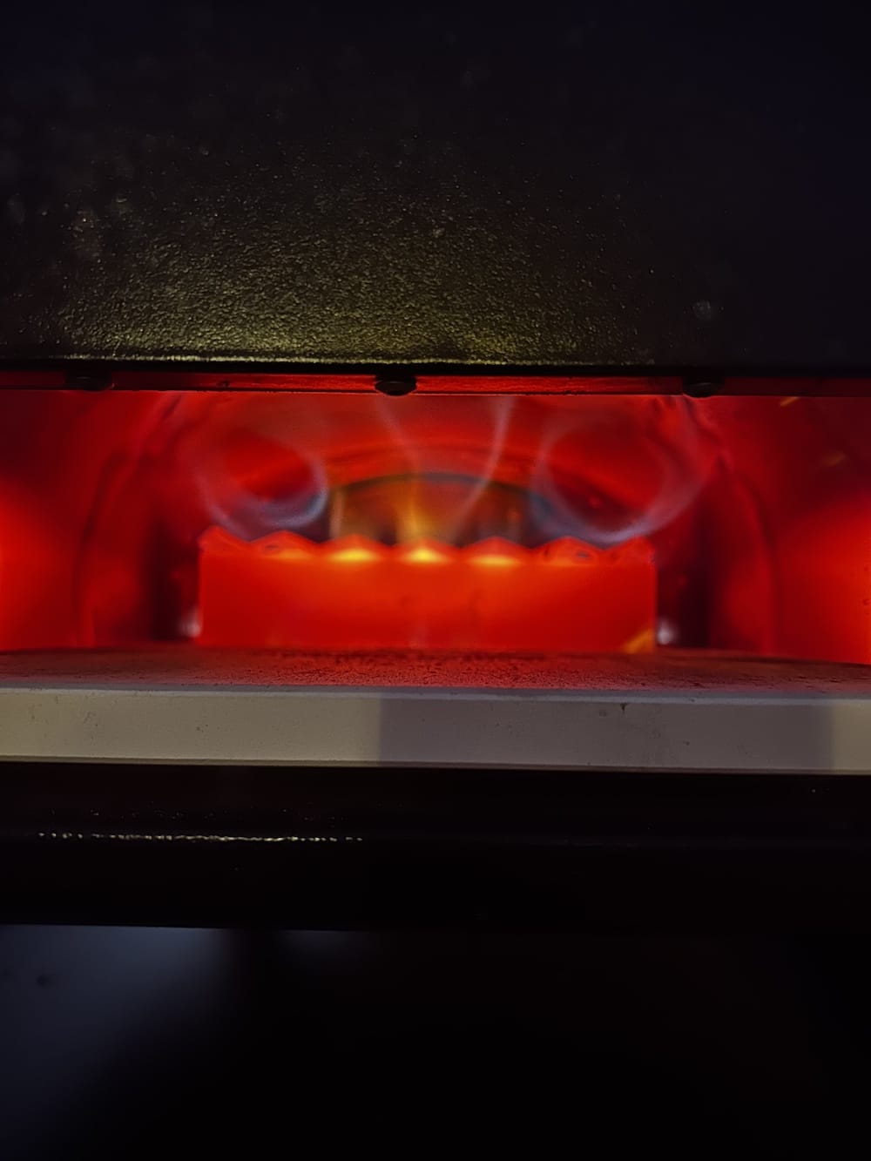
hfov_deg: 53.1
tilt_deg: +4.3
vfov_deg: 67.3
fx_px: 872
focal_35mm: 26
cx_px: 436
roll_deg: -0.4
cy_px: 580
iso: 640
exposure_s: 1/10
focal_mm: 5.7
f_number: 1.5
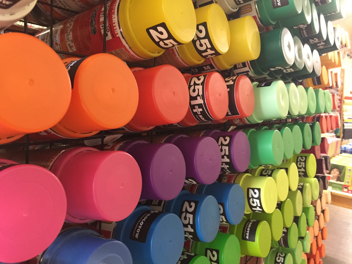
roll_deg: -5.6
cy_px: 132
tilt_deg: -7.0
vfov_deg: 48.2
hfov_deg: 61.7
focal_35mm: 29
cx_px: 176
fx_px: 295
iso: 200
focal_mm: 4.15
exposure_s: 1/30
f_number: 2.2
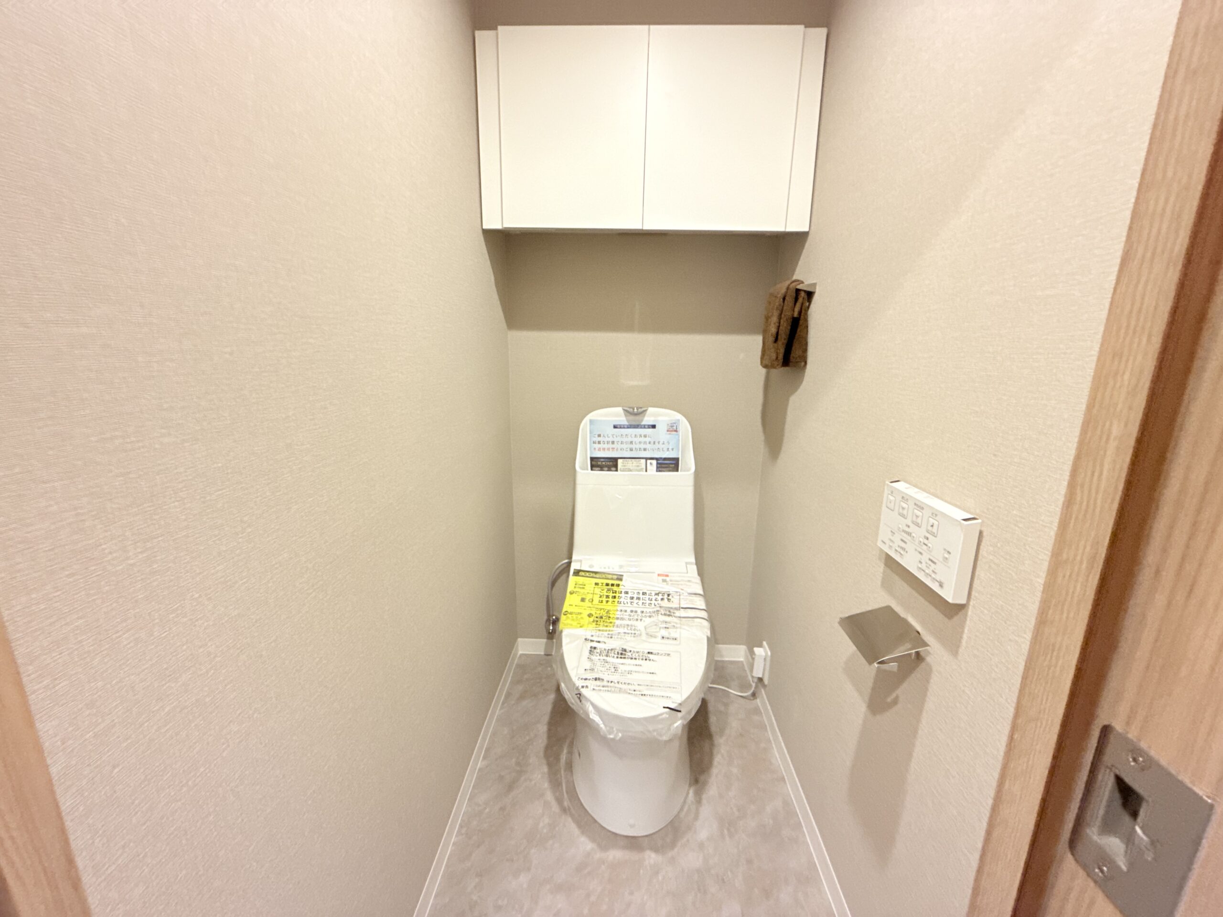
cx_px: 612
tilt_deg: -13.4
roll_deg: -1.1
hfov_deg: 102.1
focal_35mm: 14
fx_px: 495
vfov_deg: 85.7
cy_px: 458
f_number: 2.2
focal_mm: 2.22
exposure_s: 1/50
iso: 640
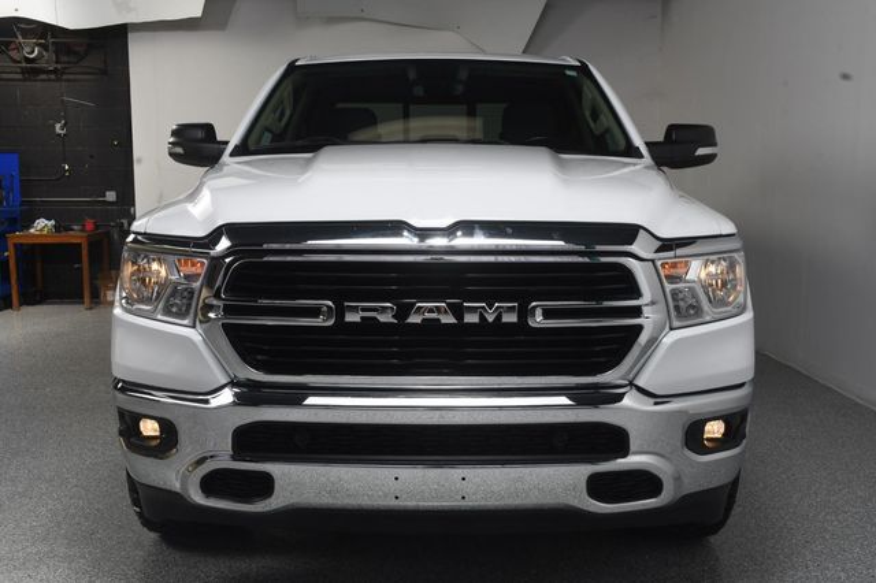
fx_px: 948
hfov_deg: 49.6
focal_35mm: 39
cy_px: 292
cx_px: 438
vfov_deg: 34.2
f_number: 13
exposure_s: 1/160
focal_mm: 26
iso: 100
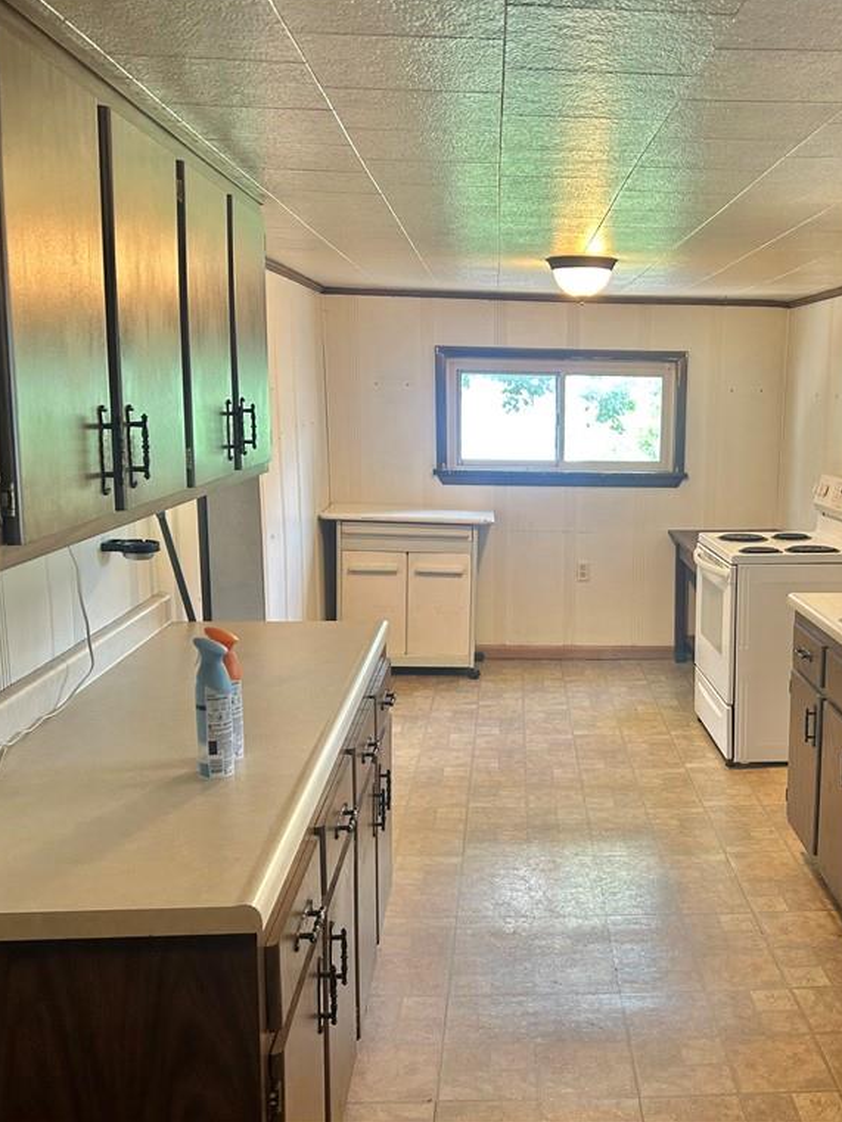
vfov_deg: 52.6
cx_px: 574
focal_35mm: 35
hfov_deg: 40.1
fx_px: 1135
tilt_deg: -7.9
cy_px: 557
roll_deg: -0.3
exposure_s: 1/60
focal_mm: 5.7
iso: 125
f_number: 1.5
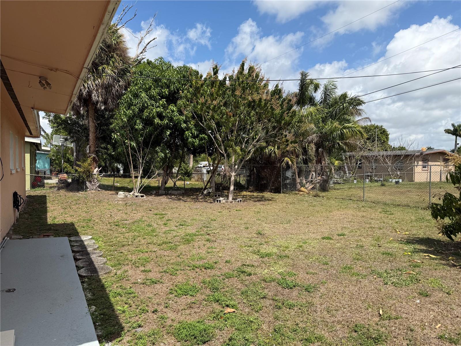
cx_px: 230
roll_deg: -0.8
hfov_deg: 71.6
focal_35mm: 24
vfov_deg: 56.8
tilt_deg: -2.8
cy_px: 173
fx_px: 320
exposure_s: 1/4673
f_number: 1.78
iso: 80
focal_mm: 6.76
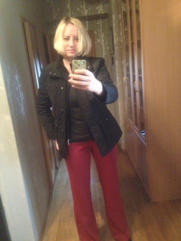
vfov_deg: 52.6
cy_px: 120
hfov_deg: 40.7
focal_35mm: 35
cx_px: 90
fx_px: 244
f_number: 2.4
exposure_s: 1/15
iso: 800
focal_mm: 4.28
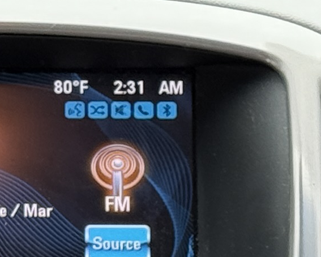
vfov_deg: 4.6
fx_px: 3165
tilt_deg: -20.5
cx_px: -16
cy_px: 594
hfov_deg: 5.8
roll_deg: -2.2
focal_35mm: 333
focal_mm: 6.76
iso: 64
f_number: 1.78
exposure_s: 1/128
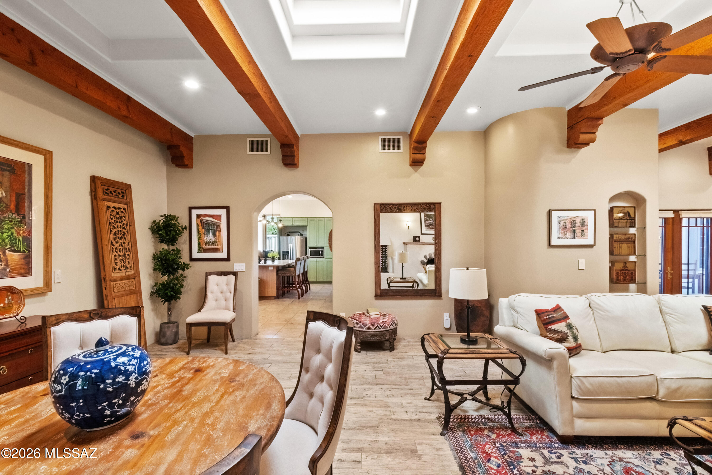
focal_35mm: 15
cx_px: 356
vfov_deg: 77.3
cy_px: 238
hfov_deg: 100.4
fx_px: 297
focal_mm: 10
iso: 1600
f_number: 22
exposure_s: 1/3
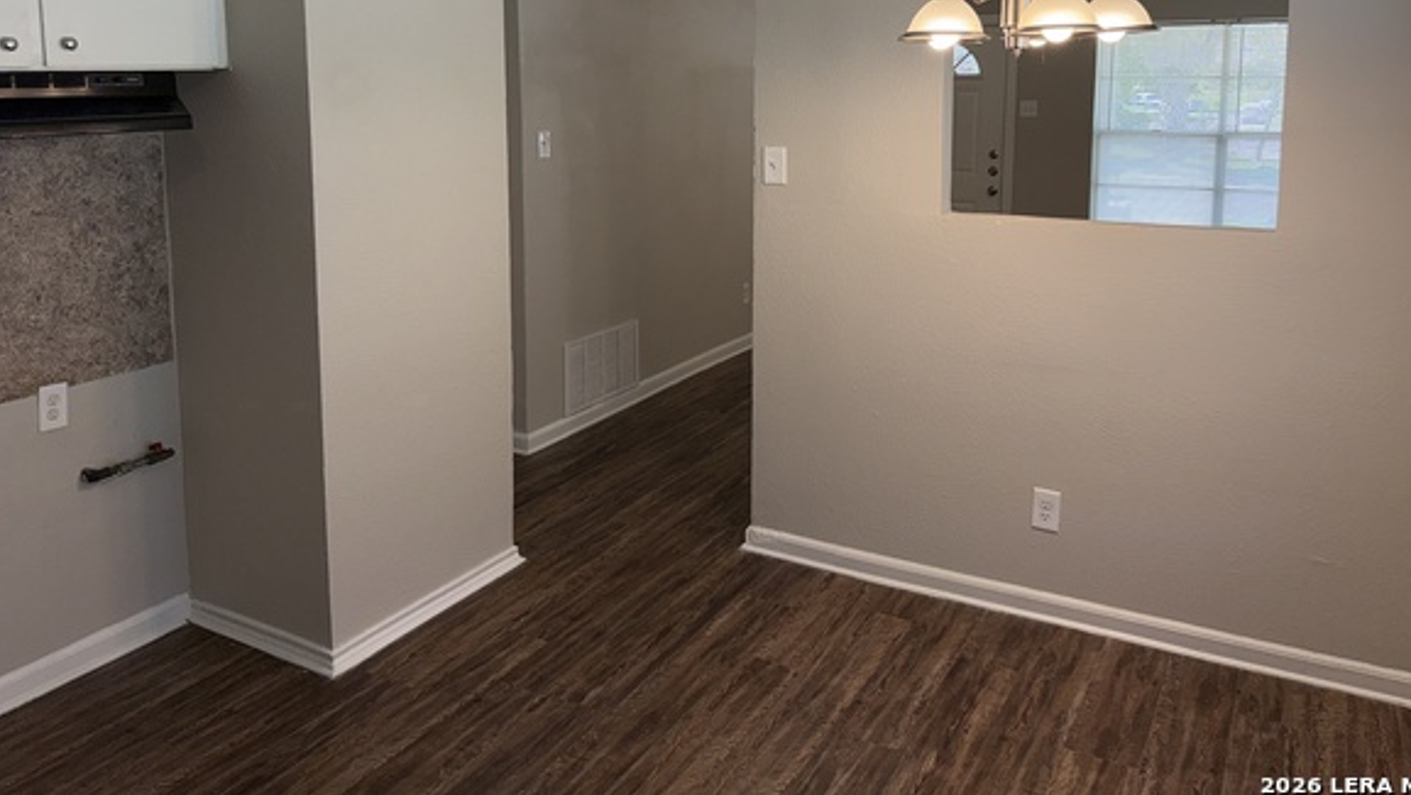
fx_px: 1085
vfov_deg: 39.3
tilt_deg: -7.6
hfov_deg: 66.0
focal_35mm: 29
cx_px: 672
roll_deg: -0.4
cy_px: 213
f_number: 1.78
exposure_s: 1/258
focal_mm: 6.76
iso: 50
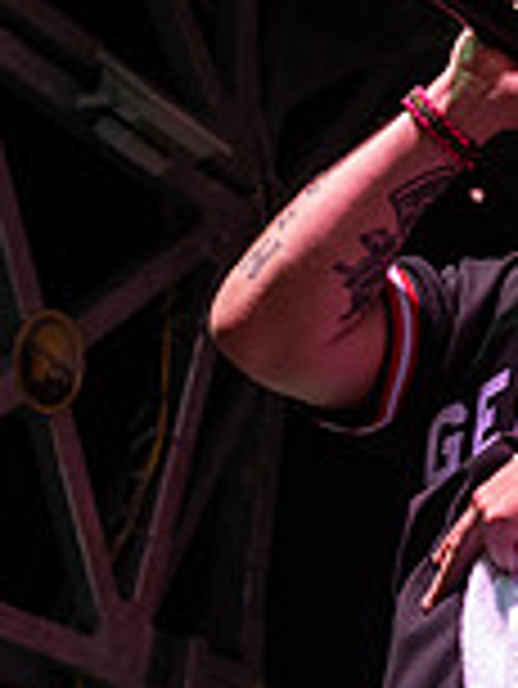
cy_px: 384
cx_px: 173
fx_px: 3029
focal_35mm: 152
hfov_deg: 9.8
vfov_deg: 13.0
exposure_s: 1/250
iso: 2000
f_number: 4
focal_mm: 38
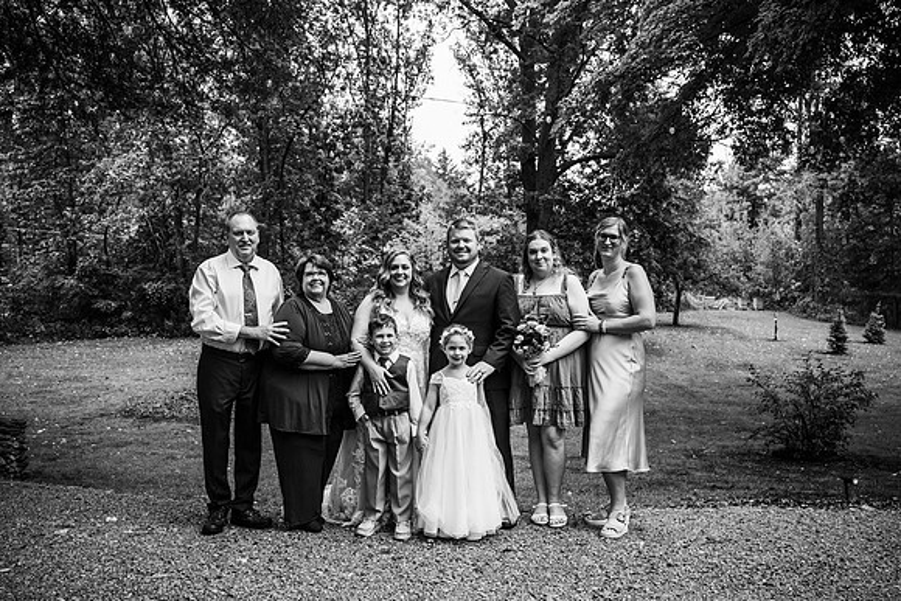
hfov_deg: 63.6
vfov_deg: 45.0
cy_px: 300
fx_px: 726
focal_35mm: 29
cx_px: 450
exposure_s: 1/400
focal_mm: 29
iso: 200
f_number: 4
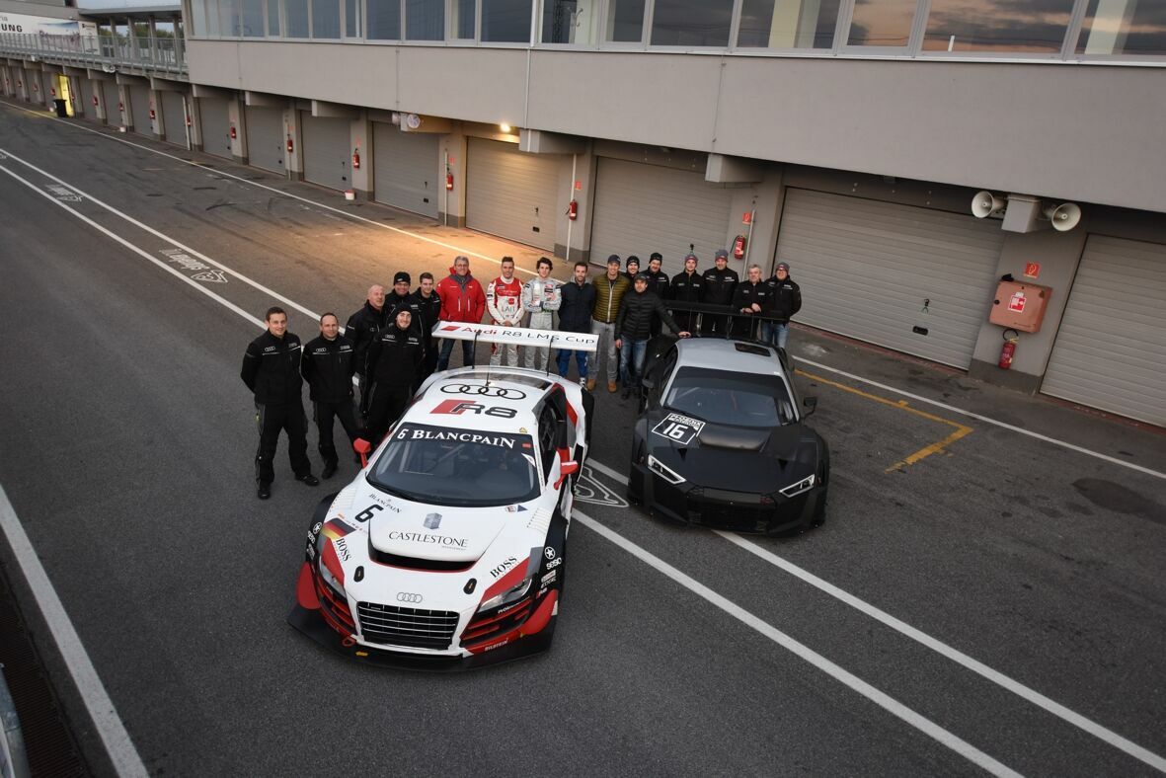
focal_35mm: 24
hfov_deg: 73.7
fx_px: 777
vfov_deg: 53.2
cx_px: 583
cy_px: 389
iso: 1000
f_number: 2.8
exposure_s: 1/30
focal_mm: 24
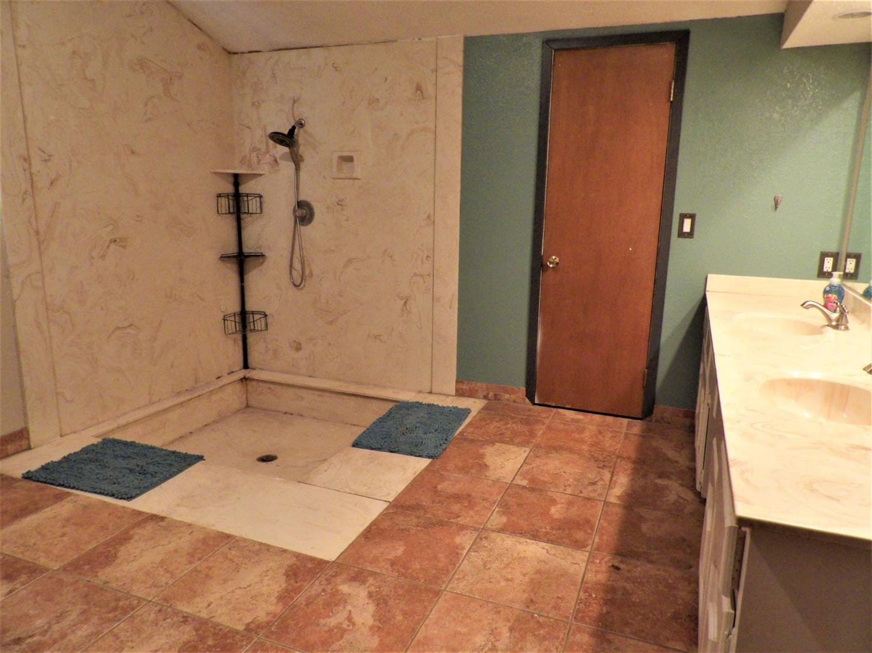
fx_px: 604
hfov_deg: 71.6
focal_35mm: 24
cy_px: 326
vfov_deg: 56.8
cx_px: 436
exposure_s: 1/17
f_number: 3.2
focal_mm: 4.3
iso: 375
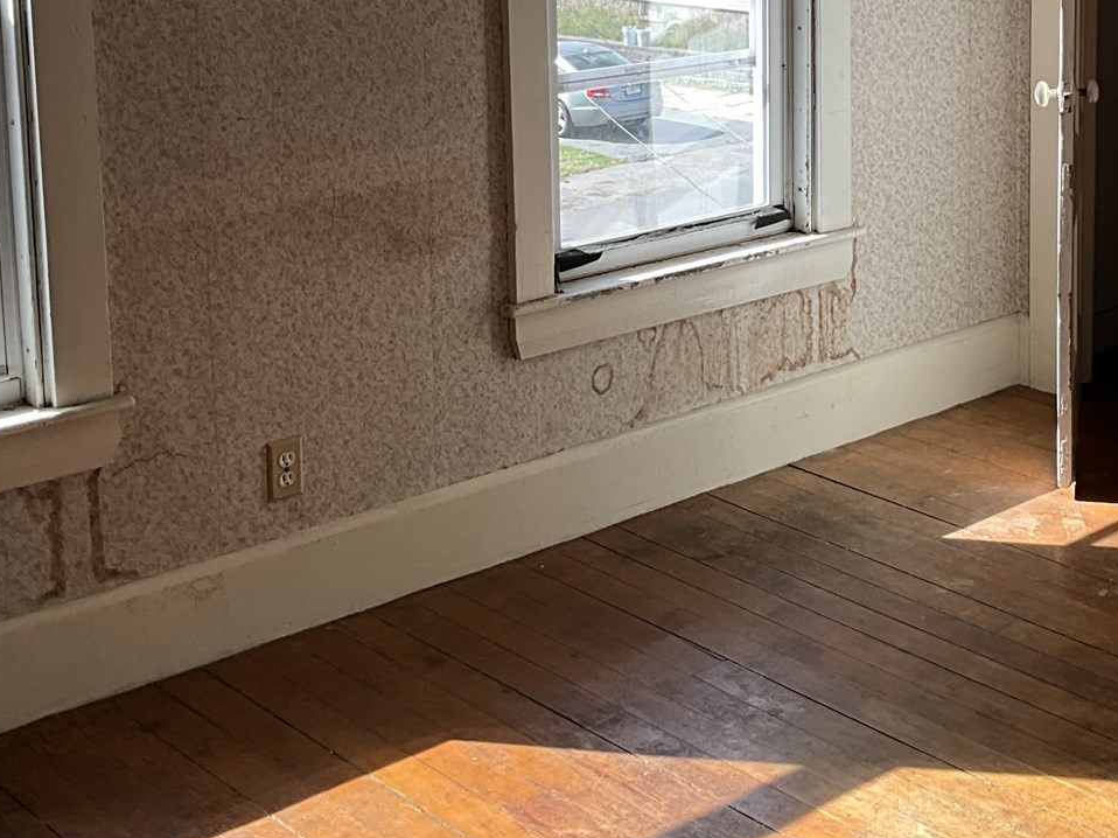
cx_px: 843
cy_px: 84
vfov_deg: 23.0
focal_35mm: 62
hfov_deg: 30.7
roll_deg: +0.7
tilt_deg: -9.3
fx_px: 2002
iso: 20
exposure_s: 1/122
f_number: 1.8
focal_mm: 3
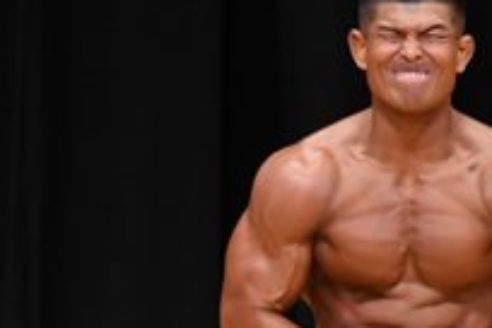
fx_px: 14814
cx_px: 418
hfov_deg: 1.9
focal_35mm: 1084
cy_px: 441
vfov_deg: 1.3
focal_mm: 190
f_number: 5.6
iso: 3200
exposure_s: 1/400
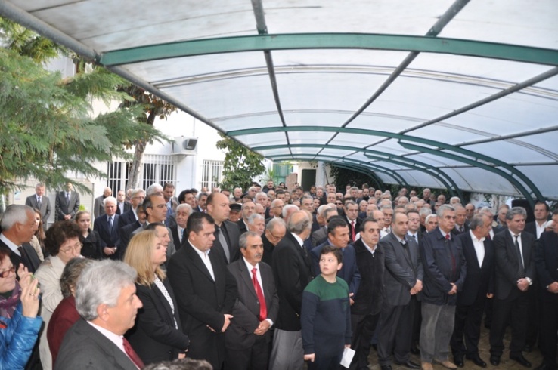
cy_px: 185
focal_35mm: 27
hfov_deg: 67.5
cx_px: 279
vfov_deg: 47.8
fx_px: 418
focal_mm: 18
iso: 400
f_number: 3.5
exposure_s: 1/160
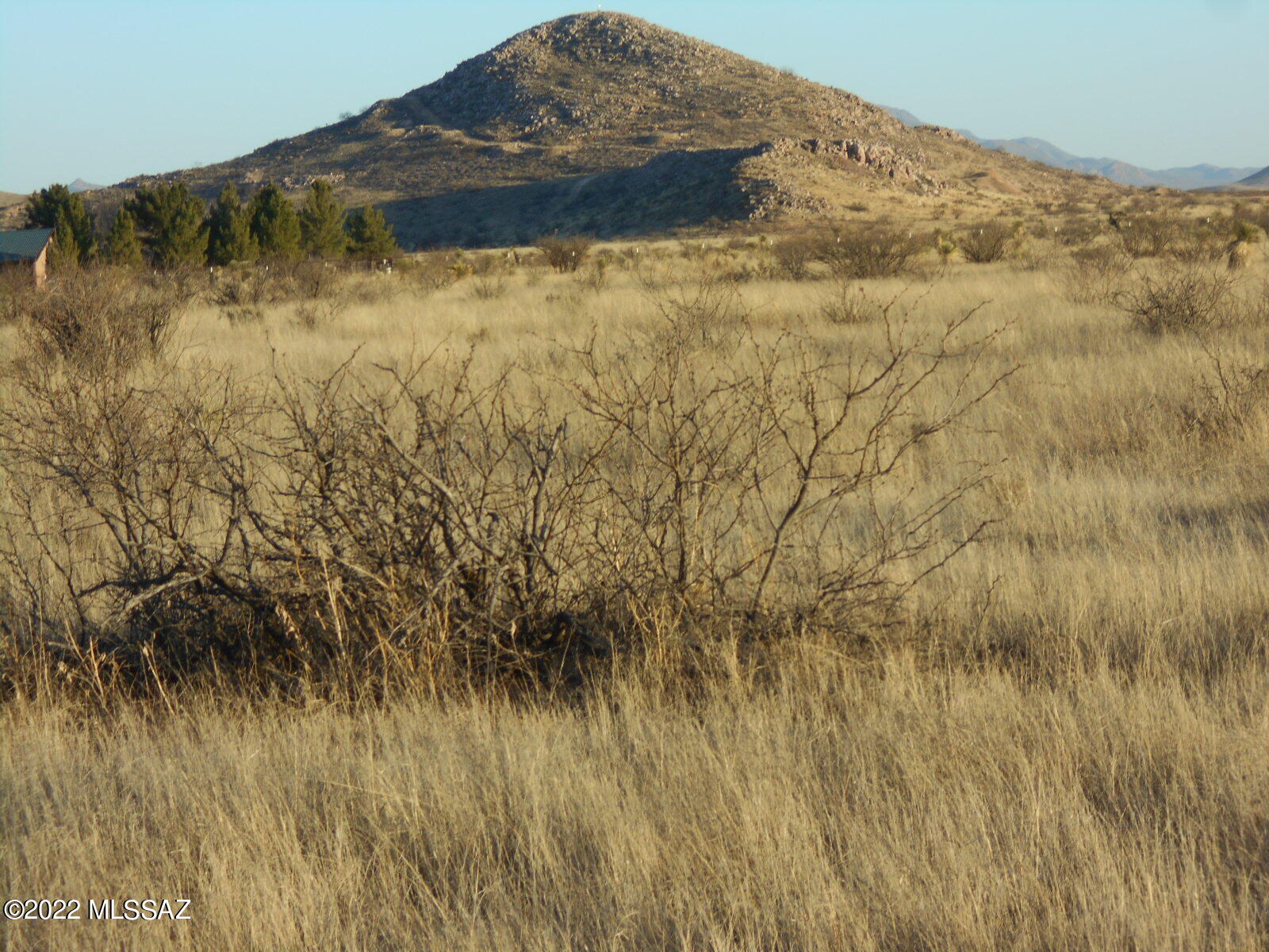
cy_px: 476
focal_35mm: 130
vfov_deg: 11.4
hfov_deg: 15.2
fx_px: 4766
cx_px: 634
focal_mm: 23
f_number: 6.5
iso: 80
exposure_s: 1/125
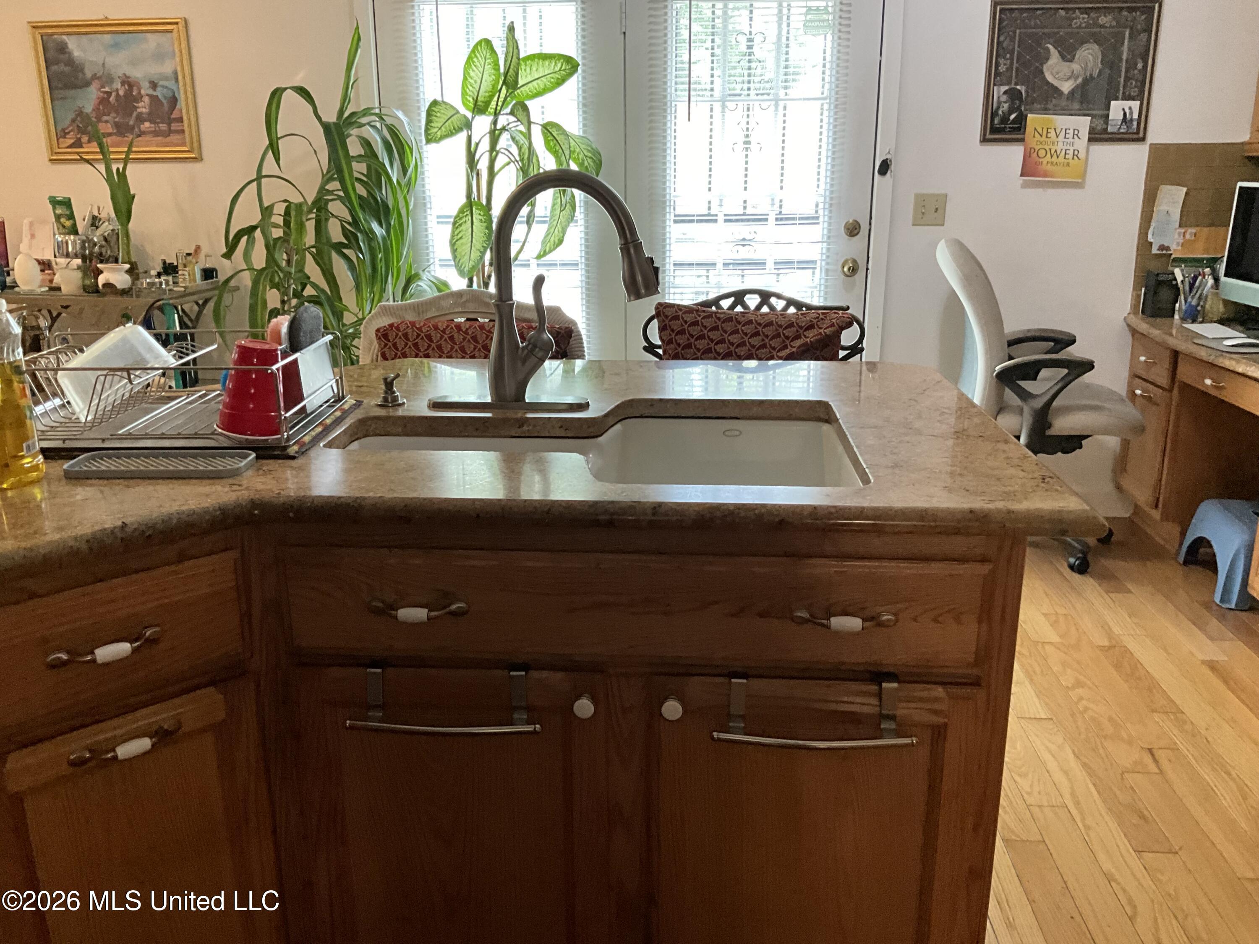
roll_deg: +0.6
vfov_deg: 48.2
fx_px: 1055
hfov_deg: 61.7
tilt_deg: -15.5
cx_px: 630
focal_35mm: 29
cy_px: 472
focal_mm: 3
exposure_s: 1/60
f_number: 1.8
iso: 125
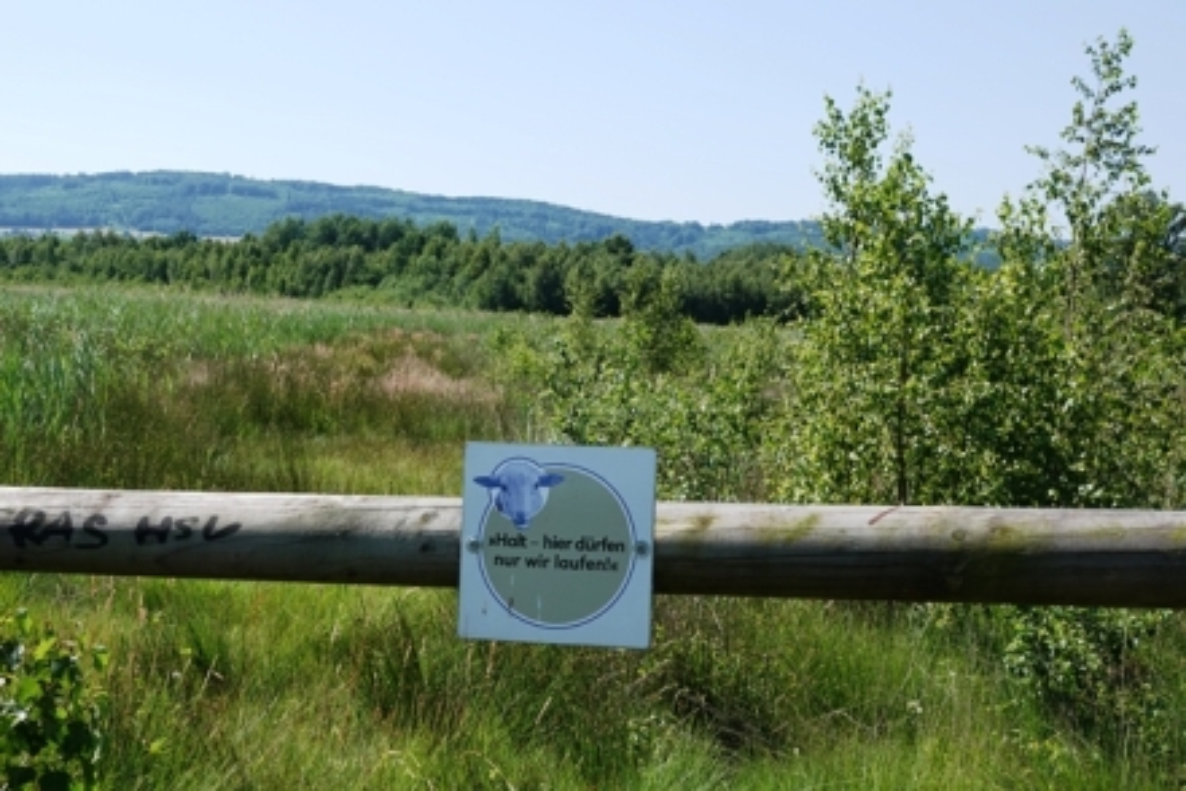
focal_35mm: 48
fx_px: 1581
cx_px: 593
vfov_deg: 28.1
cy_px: 396
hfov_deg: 41.1
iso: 100
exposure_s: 1/160
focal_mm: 17.55
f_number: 8
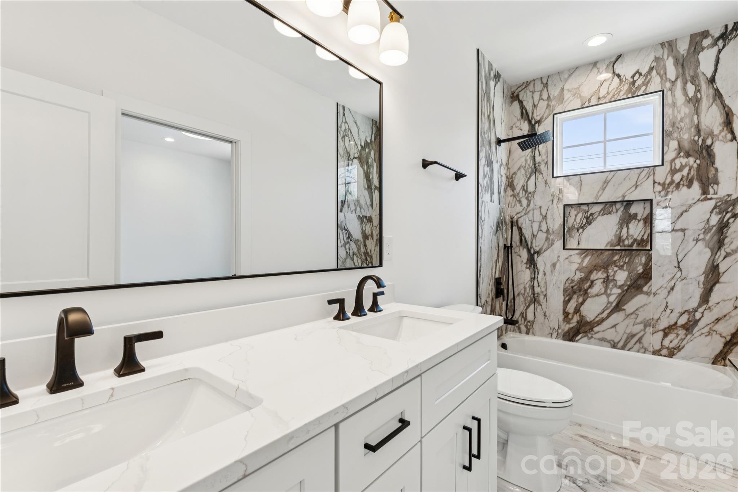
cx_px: 369
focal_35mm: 16
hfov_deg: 96.0
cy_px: 246
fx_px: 332
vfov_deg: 73.1
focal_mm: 16.2
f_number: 10
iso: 100
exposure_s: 1/13
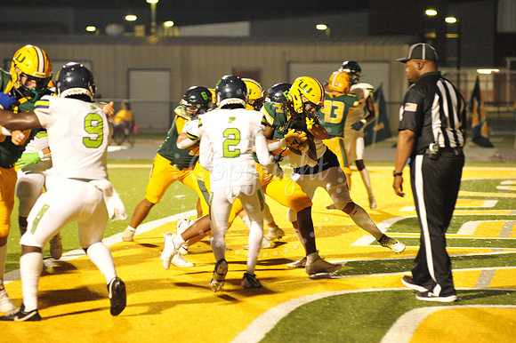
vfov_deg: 7.4
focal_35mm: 185
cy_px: 172
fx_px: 2650
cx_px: 258
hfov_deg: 11.1
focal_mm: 185
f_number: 4
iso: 6400
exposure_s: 1/320
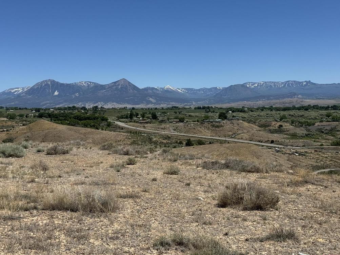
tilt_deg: -3.0
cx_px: 168
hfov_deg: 38.9
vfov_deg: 29.7
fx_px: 481
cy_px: 129
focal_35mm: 49
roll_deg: +1.7
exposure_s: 1/6410
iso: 64
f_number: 1.78
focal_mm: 6.76
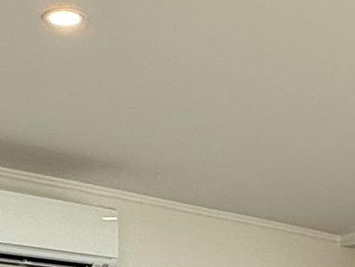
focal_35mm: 108
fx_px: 1108
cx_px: 385
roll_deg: -0.7
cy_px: 499
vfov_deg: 12.4
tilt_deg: -4.6
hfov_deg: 17.6
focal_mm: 2.22
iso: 64
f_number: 2.2
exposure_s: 1/120
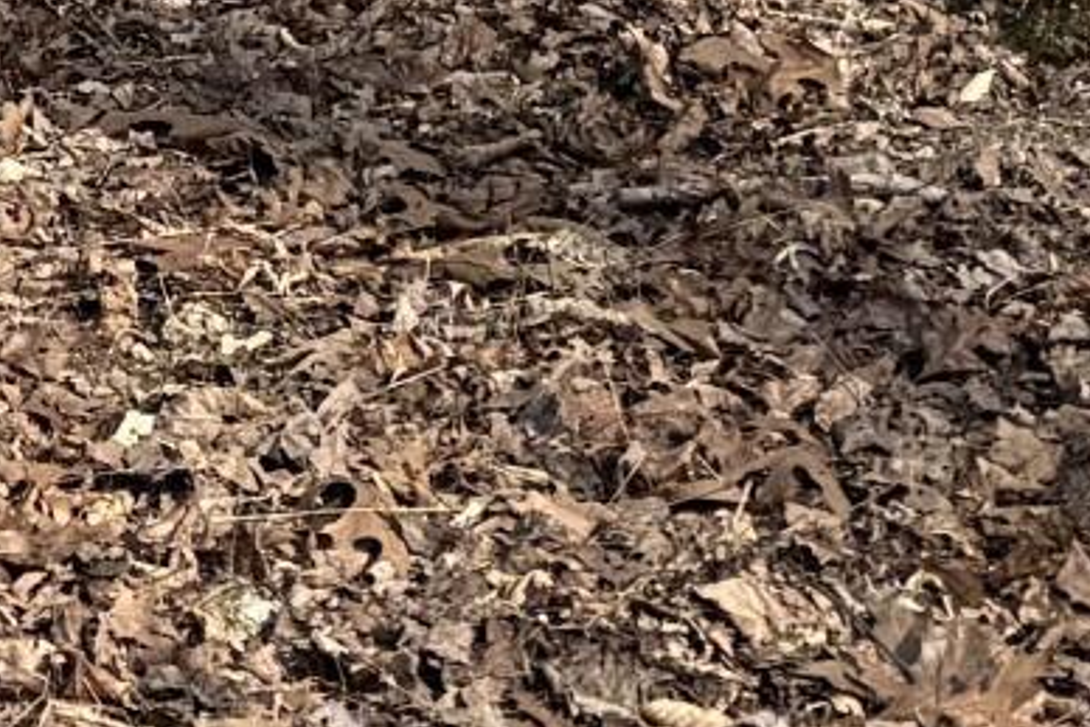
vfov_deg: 6.9
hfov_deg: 9.5
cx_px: -1472
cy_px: -581
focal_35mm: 193
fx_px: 5845
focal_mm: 6.76
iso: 80
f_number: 1.78
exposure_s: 1/2053
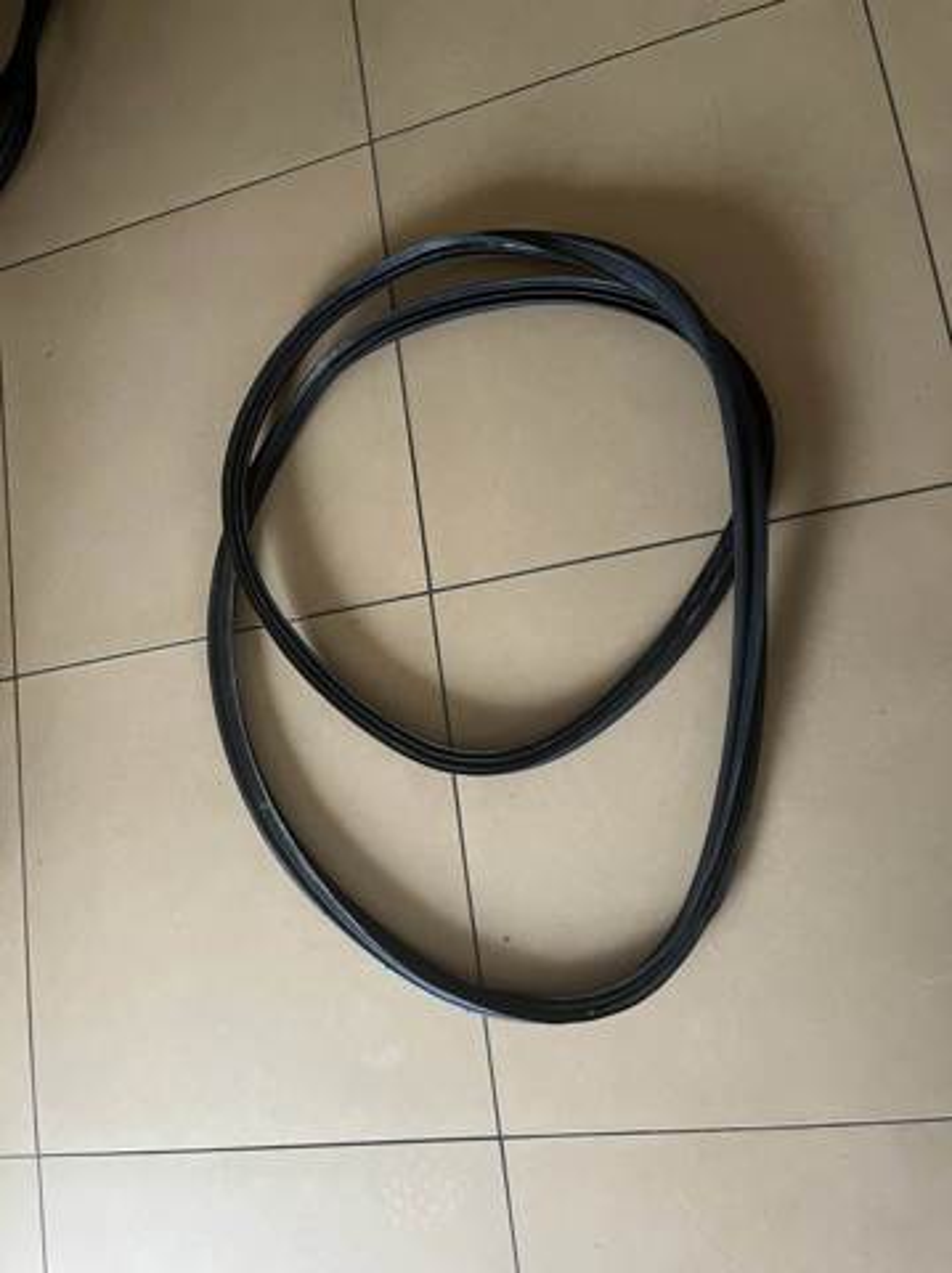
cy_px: 636
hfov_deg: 53.0
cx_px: 476
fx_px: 955
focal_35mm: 26
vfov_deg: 67.4
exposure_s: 1/50
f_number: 1.6
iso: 320
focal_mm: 5.1
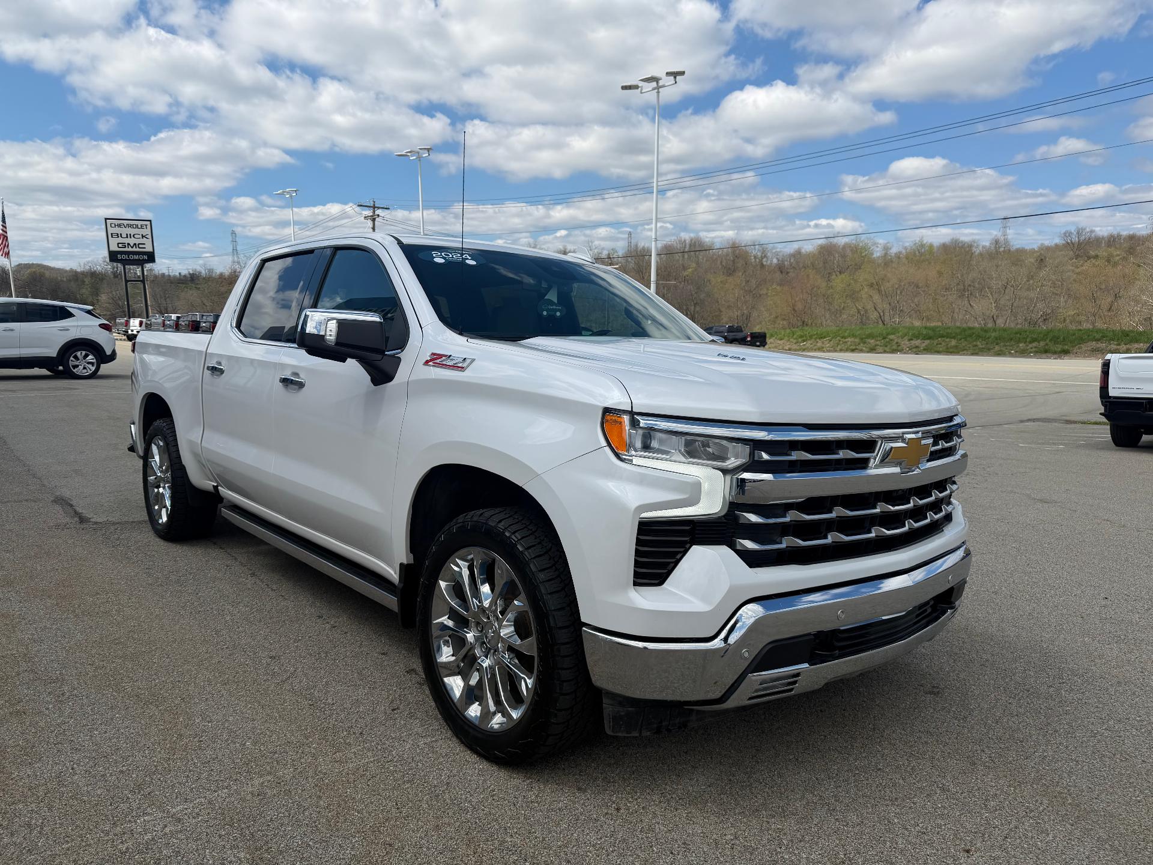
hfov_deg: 71.6
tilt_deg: -10.1
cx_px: 576
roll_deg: +1.0
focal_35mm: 24
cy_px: 432
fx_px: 799
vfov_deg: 56.8
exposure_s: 1/6173
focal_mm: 6.76
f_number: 1.78
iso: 80
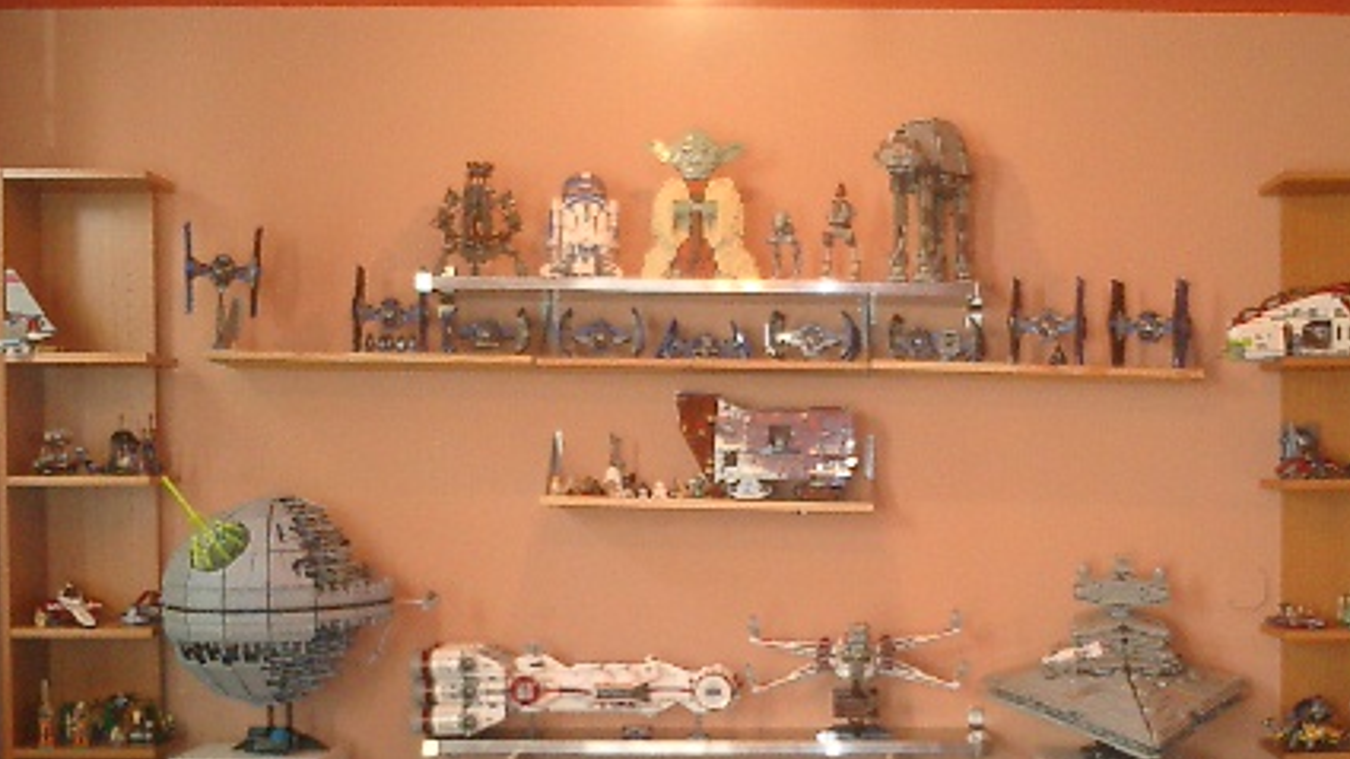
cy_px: 651
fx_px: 2112
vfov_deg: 20.1
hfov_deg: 35.4
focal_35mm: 59
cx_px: 734
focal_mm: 7.5
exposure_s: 1/30
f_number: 3.2
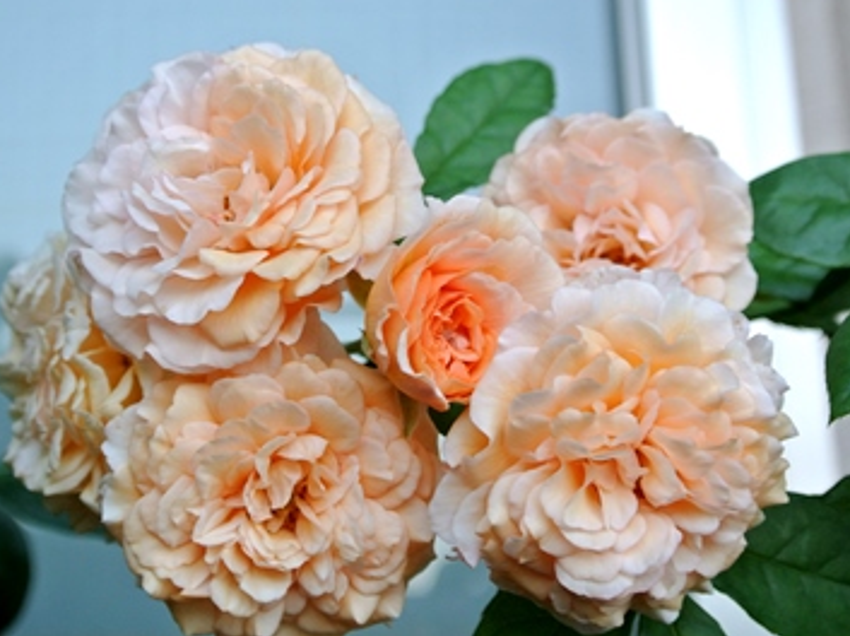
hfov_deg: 32.7
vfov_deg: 24.8
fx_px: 1447
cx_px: 397
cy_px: 316
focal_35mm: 59
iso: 500
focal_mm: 20.3
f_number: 5
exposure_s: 1/60
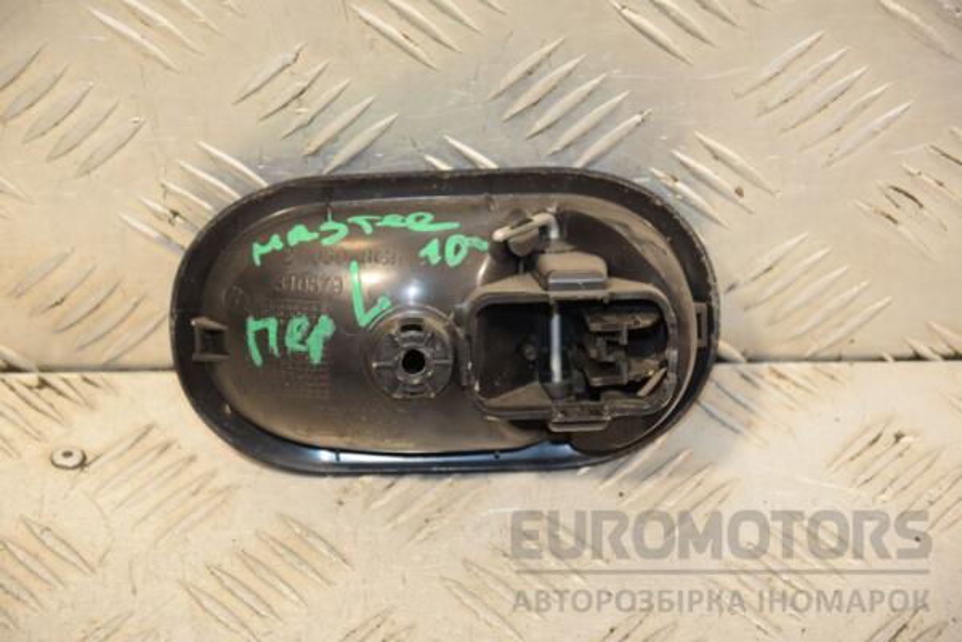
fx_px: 3607
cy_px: 321
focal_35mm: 135
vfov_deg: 10.2
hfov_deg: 15.2
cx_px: 481
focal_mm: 90
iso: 800
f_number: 5.6
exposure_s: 1/200
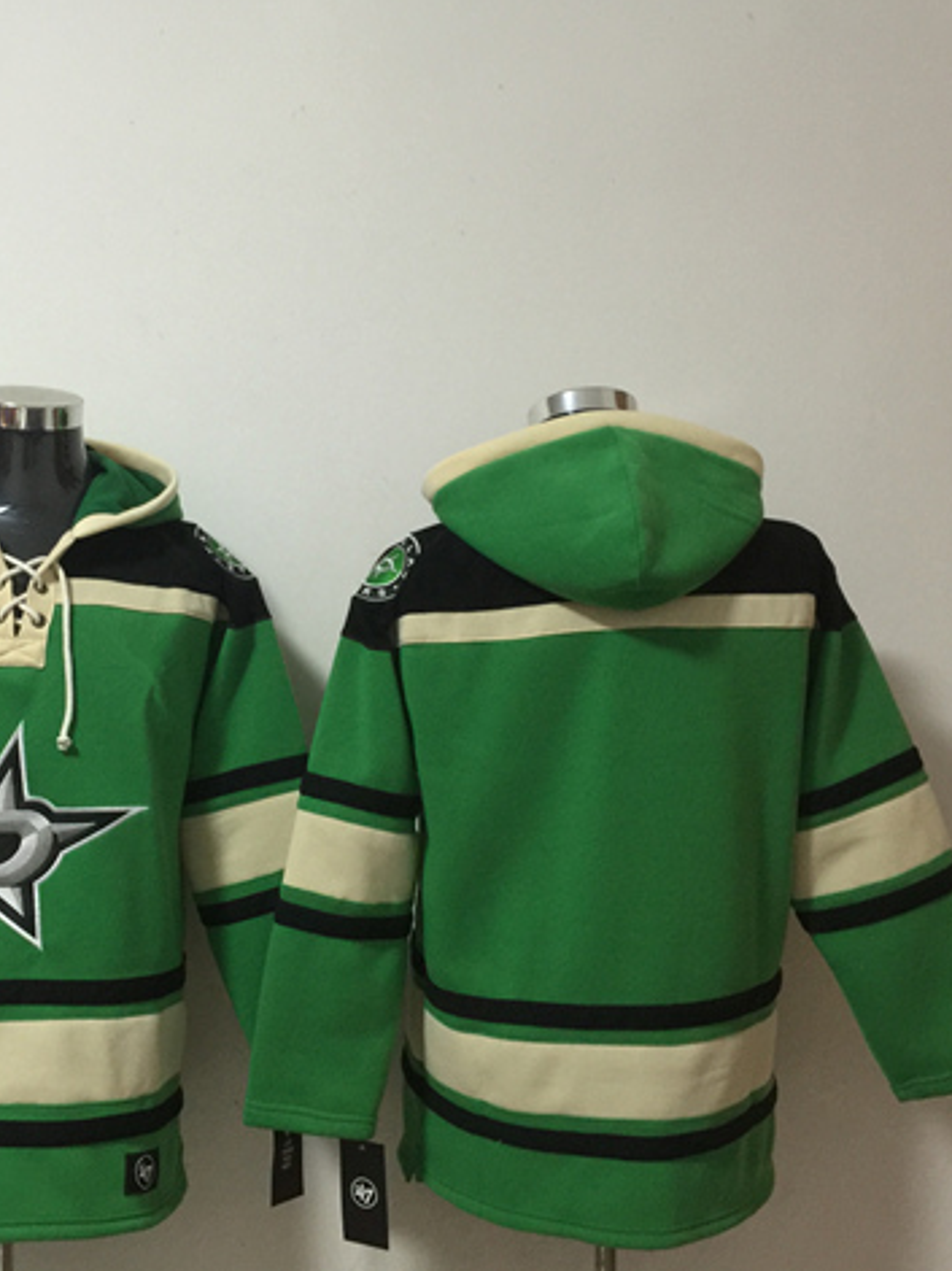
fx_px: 1467
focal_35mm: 40
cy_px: 630
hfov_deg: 35.6
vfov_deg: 46.8
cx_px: 313
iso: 125
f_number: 2.2
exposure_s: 1/10
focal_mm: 4.15
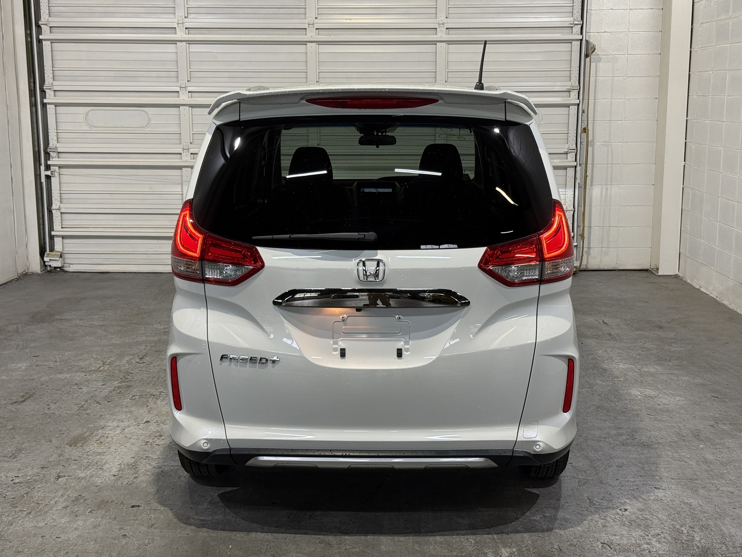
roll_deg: +0.1
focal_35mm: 48
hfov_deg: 39.7
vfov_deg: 30.3
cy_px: 278
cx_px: 371
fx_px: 1029
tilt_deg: -9.4
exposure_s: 1/60
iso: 80
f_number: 1.78
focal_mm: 6.76
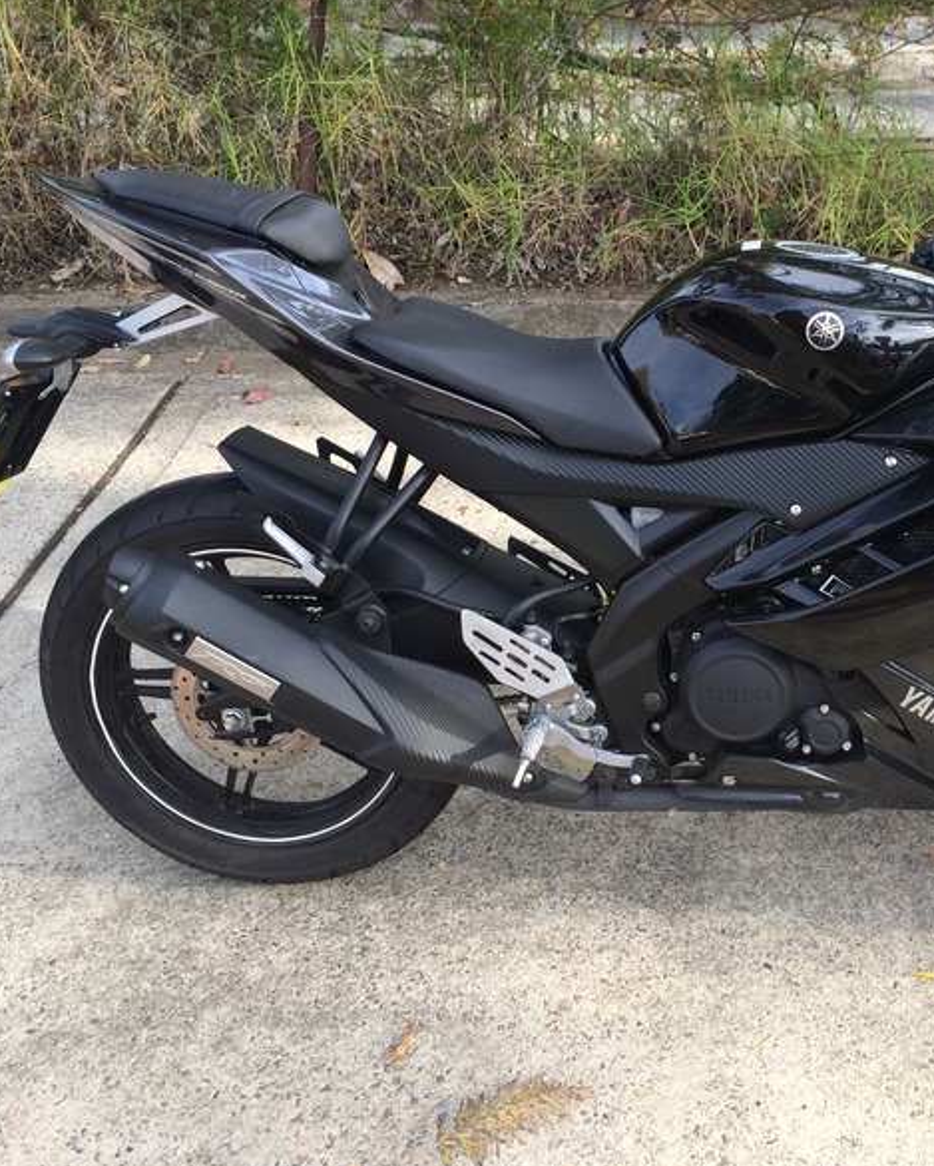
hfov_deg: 36.6
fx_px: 1382
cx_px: 689
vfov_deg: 45.8
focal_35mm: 40
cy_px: 583
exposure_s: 1/316
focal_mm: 4.12
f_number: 2.2
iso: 32
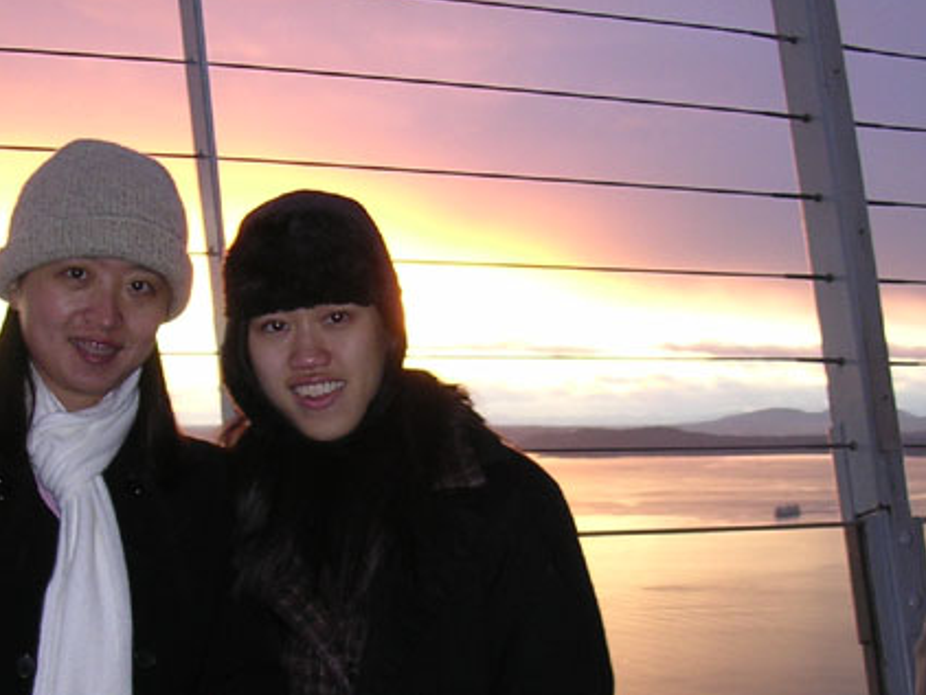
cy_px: 491
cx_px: 331
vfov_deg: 20.4
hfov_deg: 26.9
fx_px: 1927
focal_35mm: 72
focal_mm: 5.8
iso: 100
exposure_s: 1/31.7
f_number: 2.8
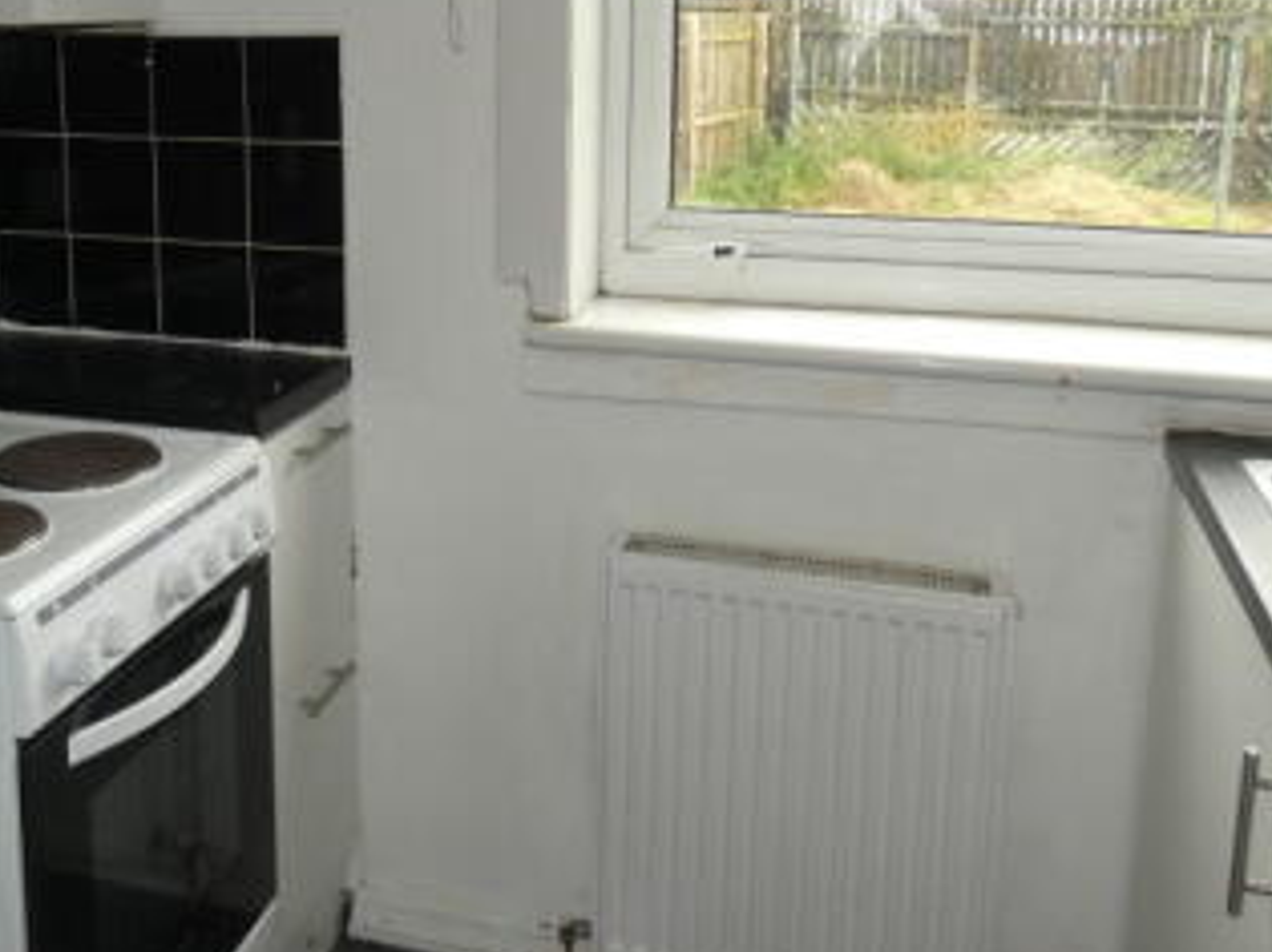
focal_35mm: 37
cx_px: 450
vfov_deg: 37.7
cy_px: 244
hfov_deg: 49.5
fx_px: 1359
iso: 125
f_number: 2.8
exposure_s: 1/60
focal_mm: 3.6
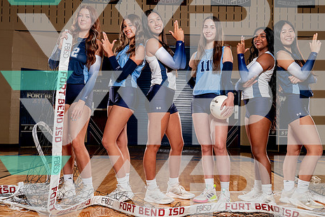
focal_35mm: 45
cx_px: 179
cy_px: 108
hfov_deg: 43.5
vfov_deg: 29.9
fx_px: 406
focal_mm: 36
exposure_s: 1/250
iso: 200
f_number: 5.6
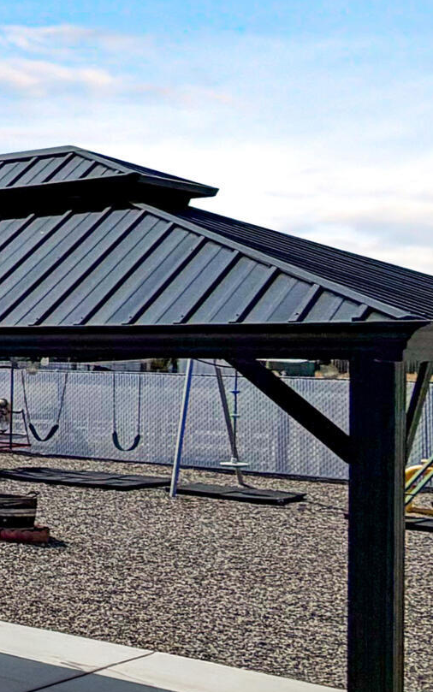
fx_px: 1038
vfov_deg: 36.9
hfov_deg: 12.6
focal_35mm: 55
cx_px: -771
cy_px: 358
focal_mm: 2.22
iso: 20
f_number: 2.2
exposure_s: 1/2300
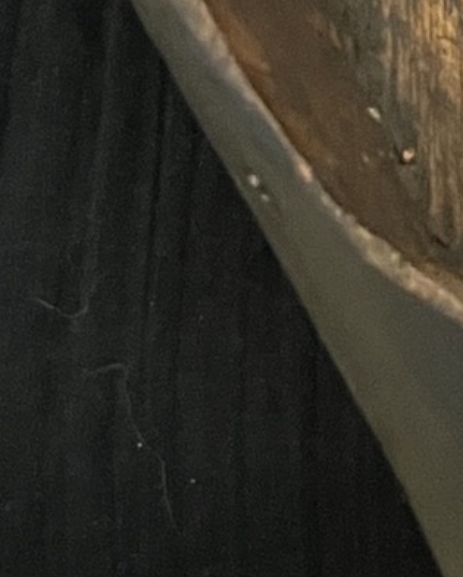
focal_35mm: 142
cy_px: -539
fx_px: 2429
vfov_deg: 12.2
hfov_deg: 10.6
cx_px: 632
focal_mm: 5.1
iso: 3200
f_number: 1.6
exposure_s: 1/17
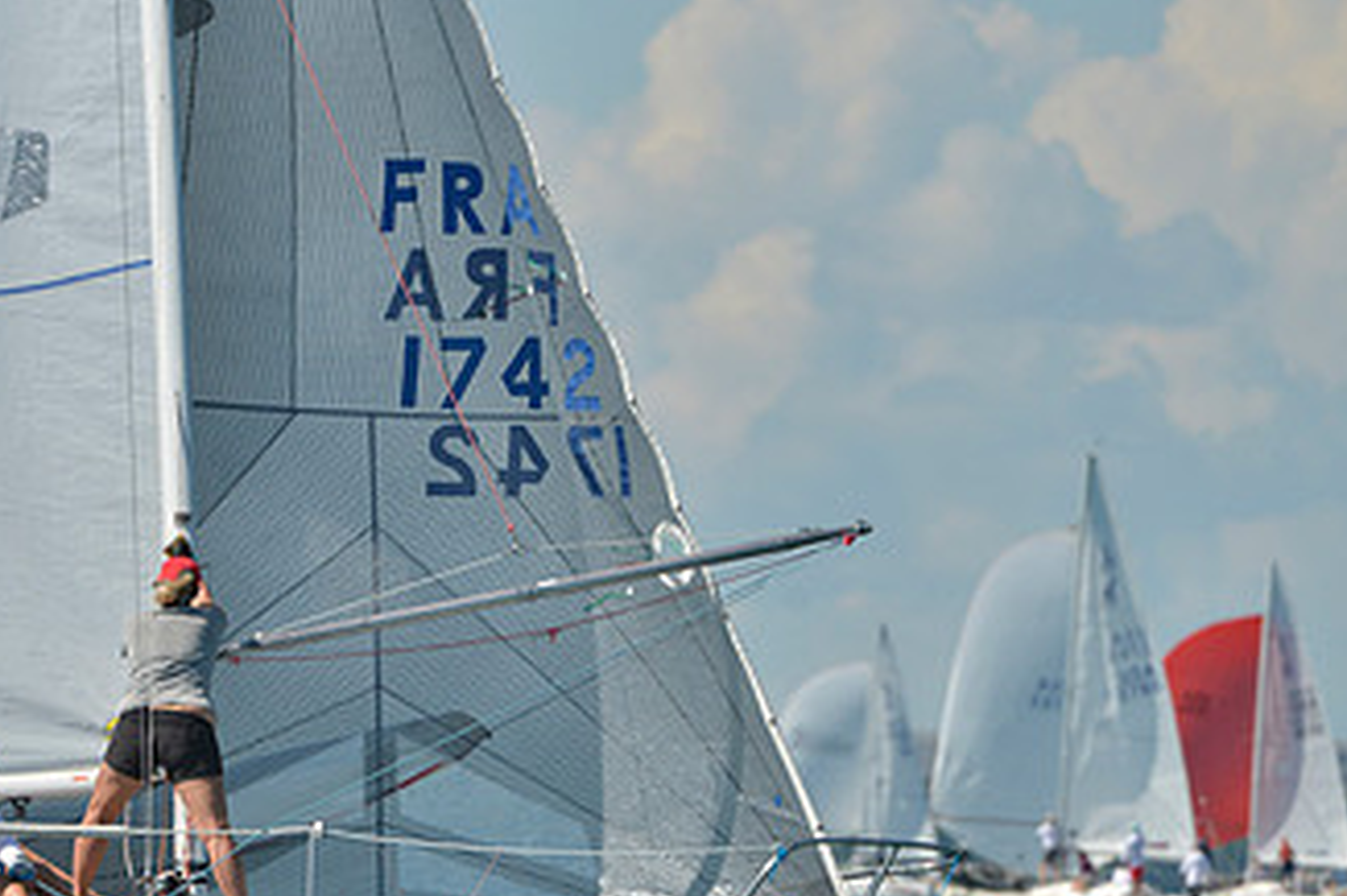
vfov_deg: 1.9
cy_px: 696
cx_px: 281
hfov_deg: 2.9
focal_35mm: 712
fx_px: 26626
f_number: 6.3
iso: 200
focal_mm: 400
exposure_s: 1/1250
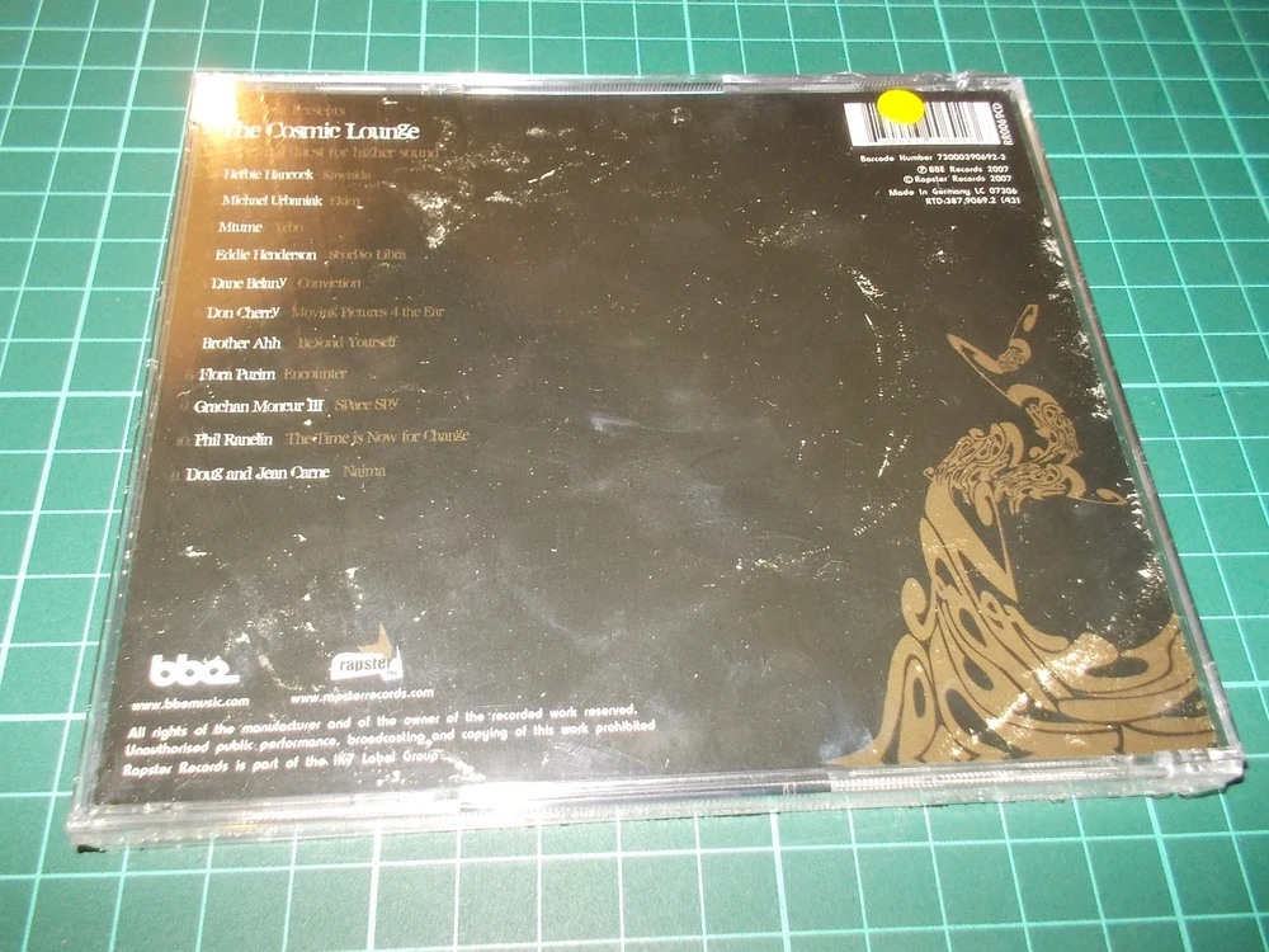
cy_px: 476
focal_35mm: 29
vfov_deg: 48.2
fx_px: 1063
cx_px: 634
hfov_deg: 61.7
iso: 200
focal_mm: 4.1
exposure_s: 1/30
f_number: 3.3
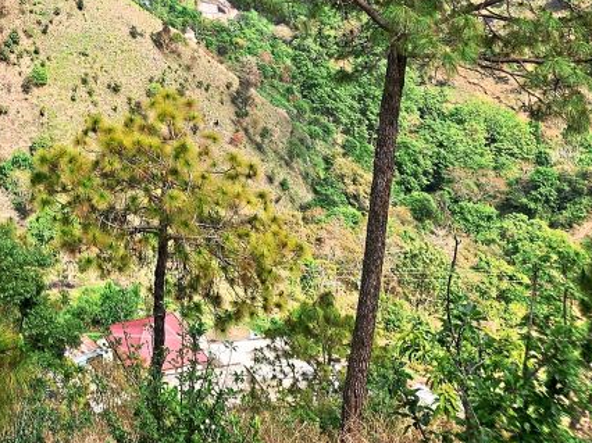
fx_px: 1145
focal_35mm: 67
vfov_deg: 19.5
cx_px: -106
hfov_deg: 26.1
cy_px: -187
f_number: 1.8
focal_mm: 6.4
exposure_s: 1/463
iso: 12
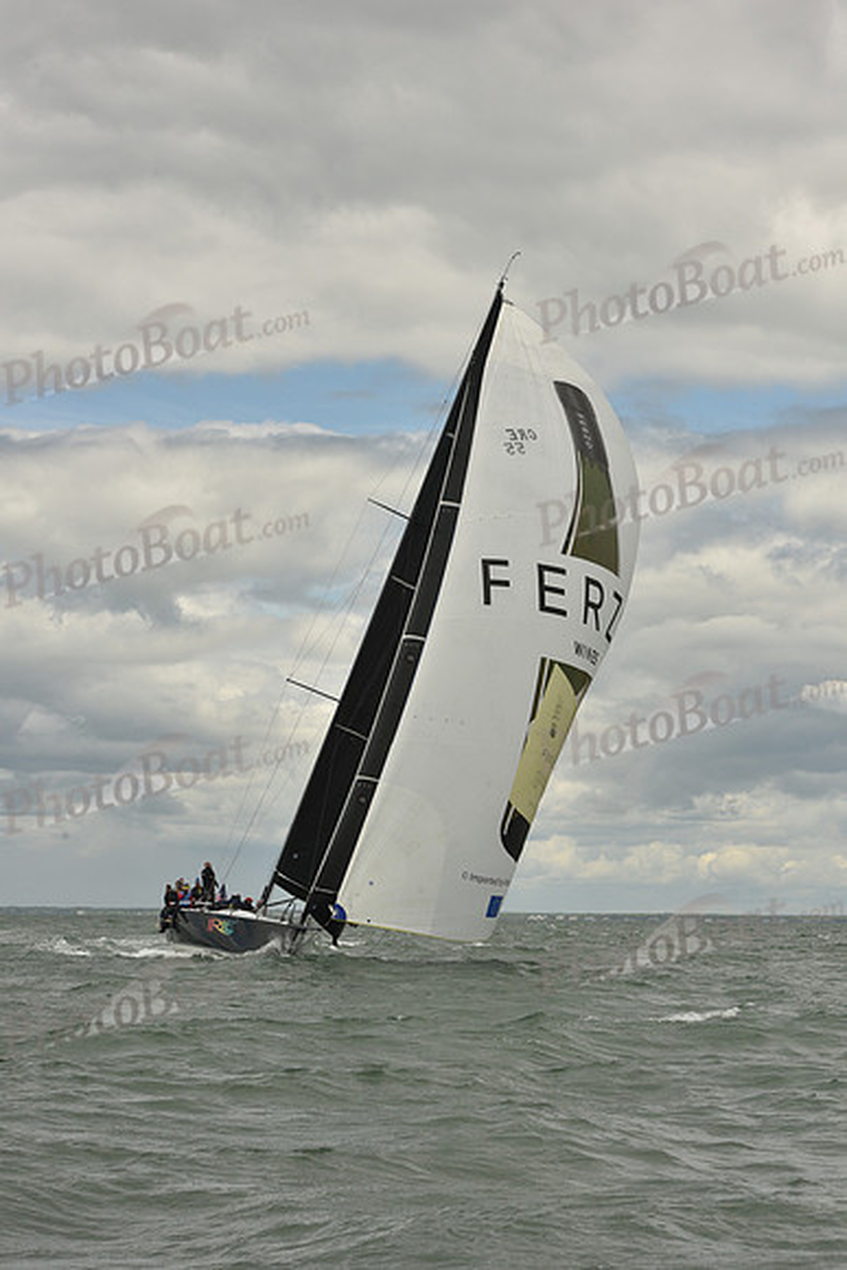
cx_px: 424
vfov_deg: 22.6
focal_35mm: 90
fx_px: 3174
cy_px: 635
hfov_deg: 15.2
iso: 320
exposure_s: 1/800
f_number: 13
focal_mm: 90
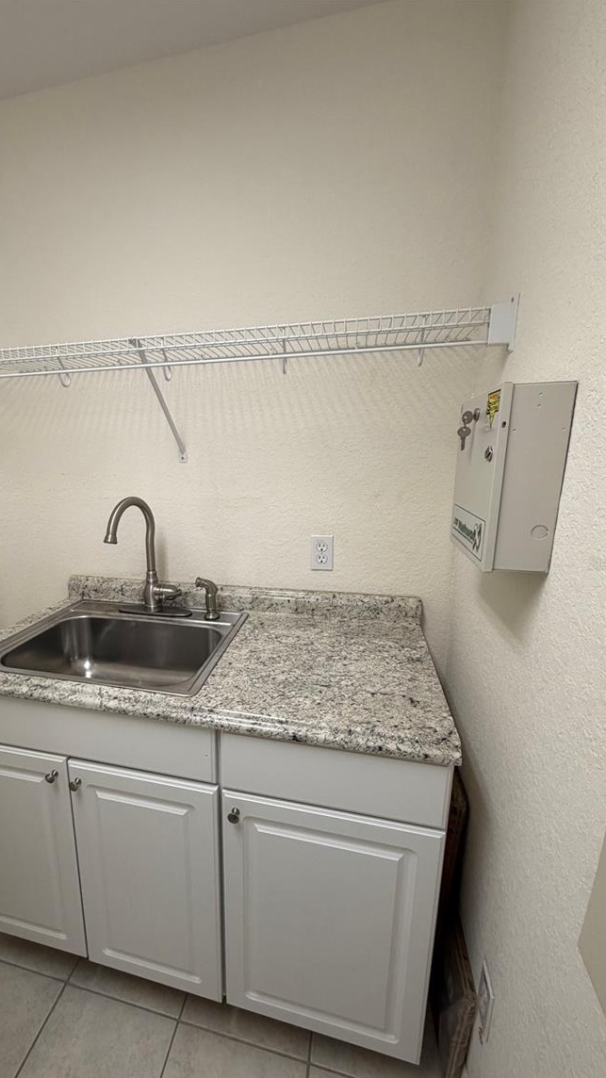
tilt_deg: -11.8
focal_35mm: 16
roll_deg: -0.2
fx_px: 457
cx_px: 232
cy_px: 563
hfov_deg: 66.2
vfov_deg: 99.3
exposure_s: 1/120
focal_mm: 2.22
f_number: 2.2
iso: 160
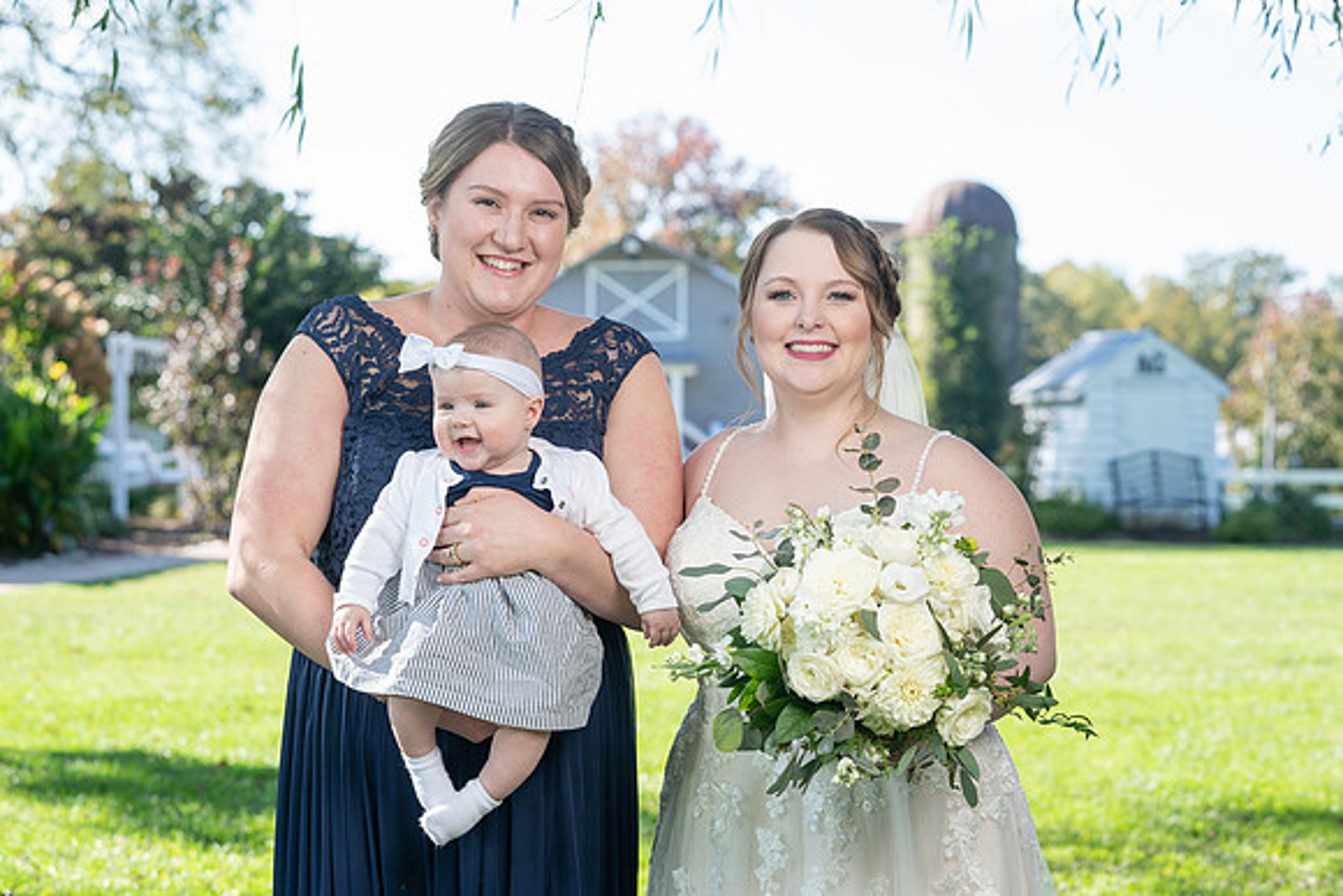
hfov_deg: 22.9
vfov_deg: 15.4
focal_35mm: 89
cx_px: 713
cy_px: 476
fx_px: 3317
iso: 200
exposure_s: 1/200
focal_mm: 81
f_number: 5.6
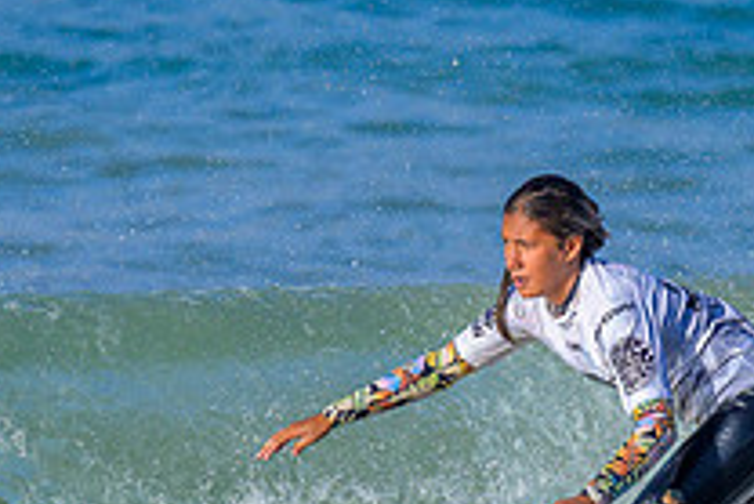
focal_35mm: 3064
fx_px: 64216
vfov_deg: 0.4
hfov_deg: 0.7
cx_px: 575
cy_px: 416
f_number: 6.3
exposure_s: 1/2000
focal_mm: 800
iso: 280
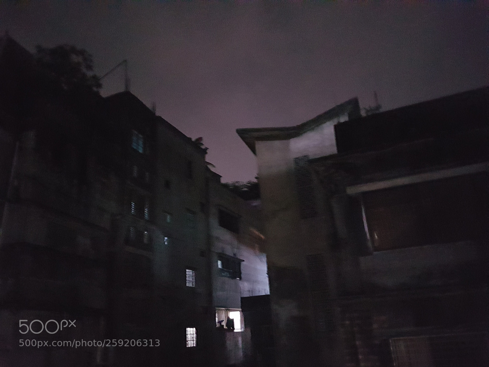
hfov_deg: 67.3
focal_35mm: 26
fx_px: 367
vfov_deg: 53.1
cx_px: 244
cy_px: 184
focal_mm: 4.2
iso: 1250
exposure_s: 1/4
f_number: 1.7
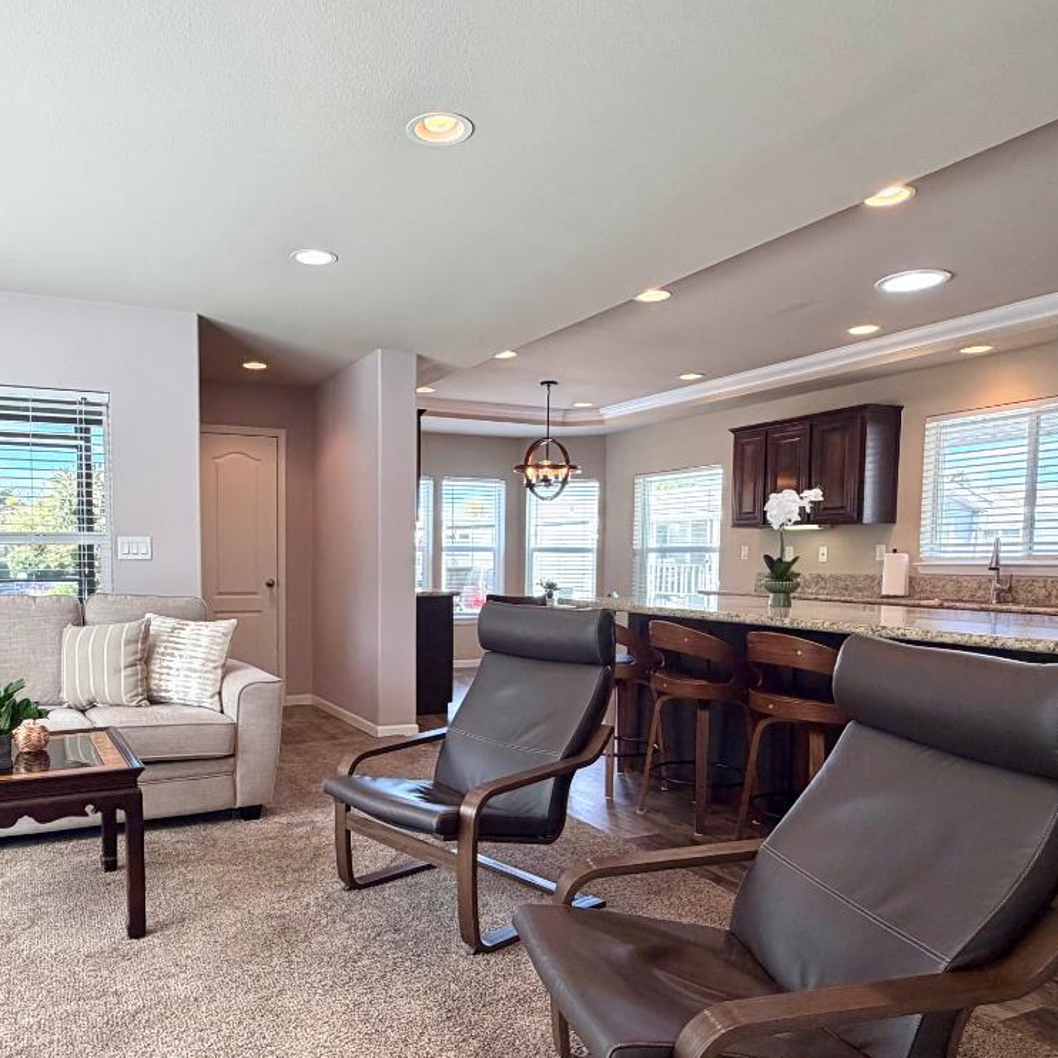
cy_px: 622
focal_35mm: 25
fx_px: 864
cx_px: 404
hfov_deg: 62.2
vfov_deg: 62.5
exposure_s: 1/120
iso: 100
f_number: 2.2
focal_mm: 2.22
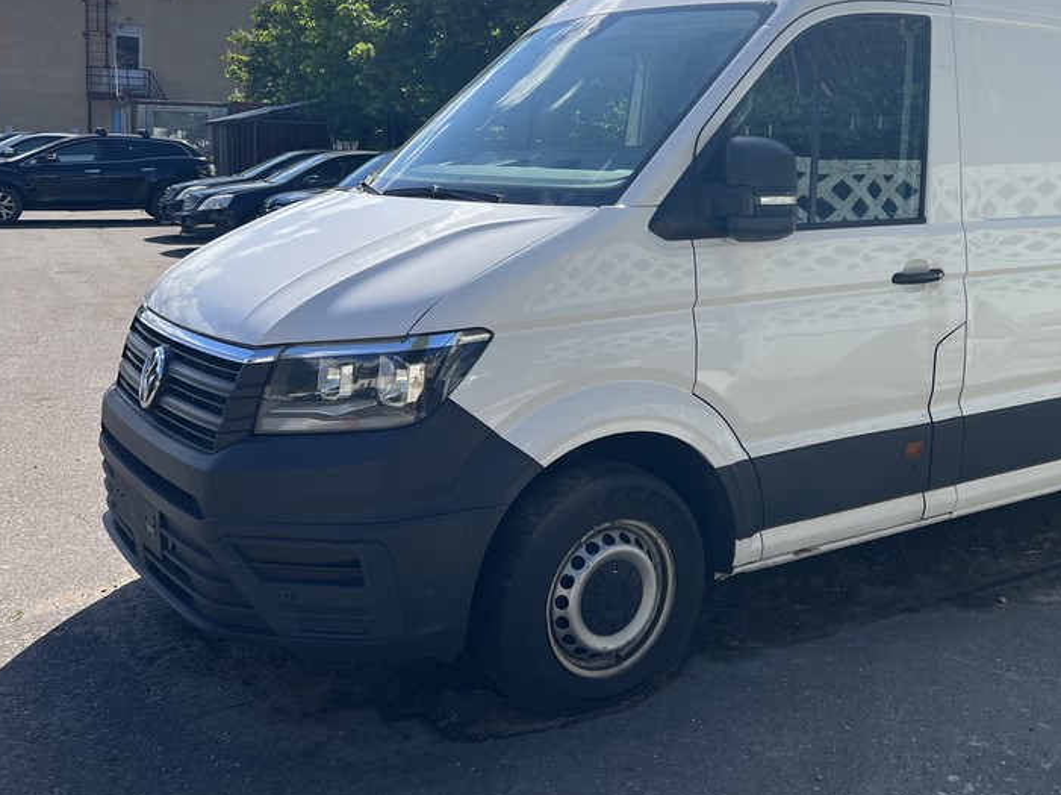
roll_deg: -2.1
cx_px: 727
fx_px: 1164
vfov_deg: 37.1
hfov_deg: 48.0
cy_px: 235
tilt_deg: -5.1
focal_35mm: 38
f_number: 1.5
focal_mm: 5.7
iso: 50
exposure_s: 1/3165
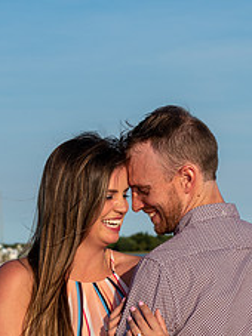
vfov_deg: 12.0
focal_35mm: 164
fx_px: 1593
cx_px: 135
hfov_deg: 9.0
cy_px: 262
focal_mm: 86
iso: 100
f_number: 9.5
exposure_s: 1/125
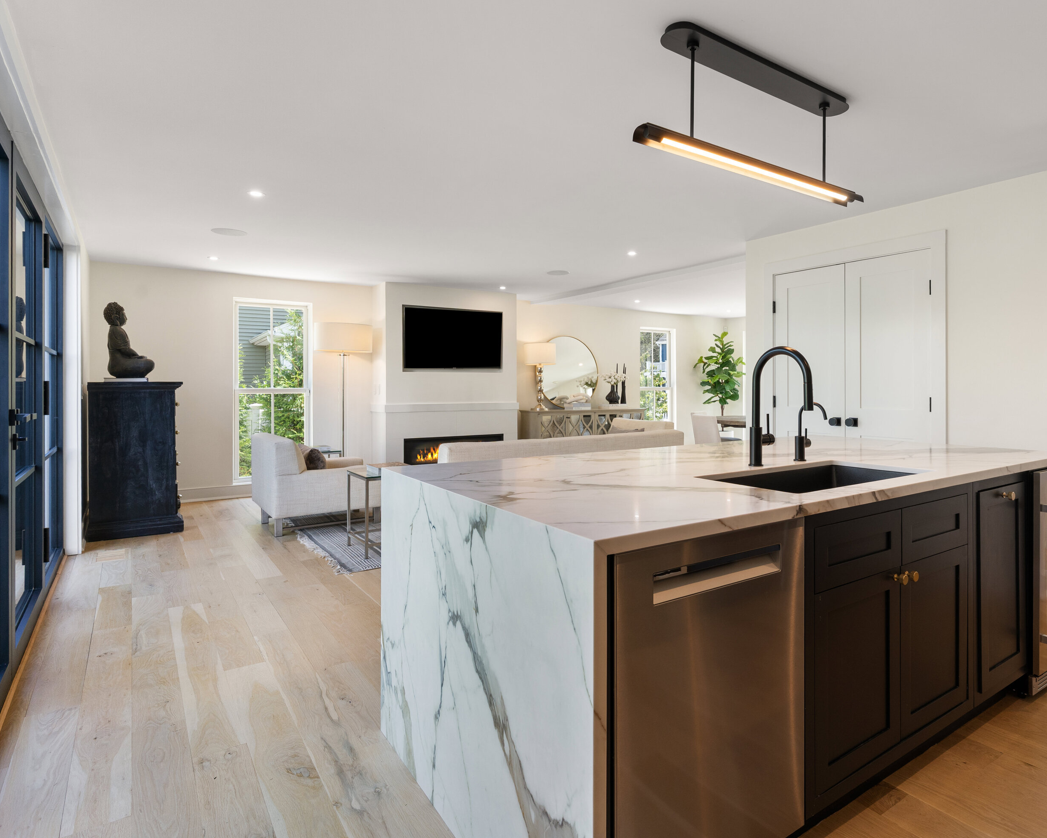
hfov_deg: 79.5
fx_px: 620
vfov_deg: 68.1
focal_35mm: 20
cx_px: 625
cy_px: 411
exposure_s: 1/13
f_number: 8
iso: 320
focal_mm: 17
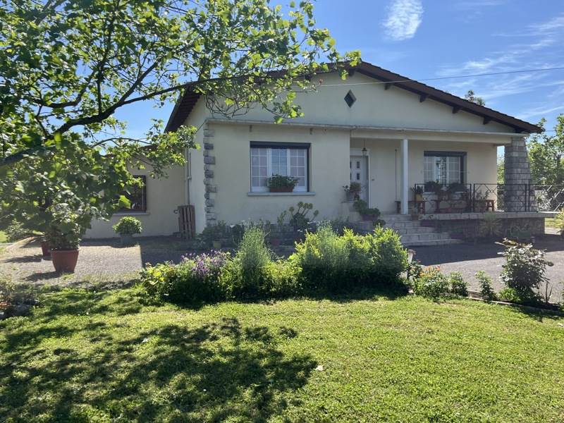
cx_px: 282
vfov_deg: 53.1
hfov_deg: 67.3
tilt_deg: -1.2
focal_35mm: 26
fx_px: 424
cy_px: 212
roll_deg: +1.3
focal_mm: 5.1
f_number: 1.6
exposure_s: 1/2024
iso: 50
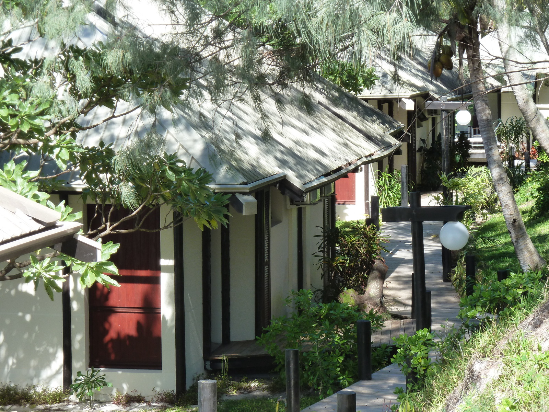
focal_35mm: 137
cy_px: 206
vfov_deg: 10.8
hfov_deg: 14.4
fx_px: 2173
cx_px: 274
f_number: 4.5
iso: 125
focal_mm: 22.5
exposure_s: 1/160
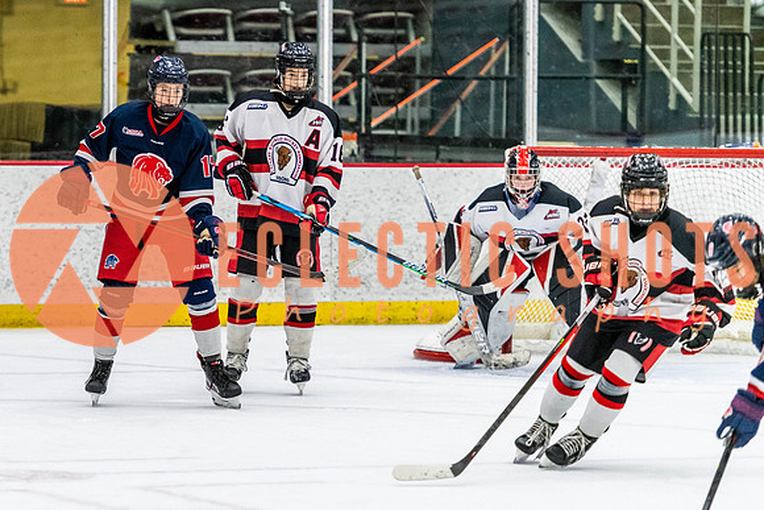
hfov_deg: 8.8
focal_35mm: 234
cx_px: 187
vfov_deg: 5.9
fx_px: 4970
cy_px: 255
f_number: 2.8
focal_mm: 155
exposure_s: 1/640
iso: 3200
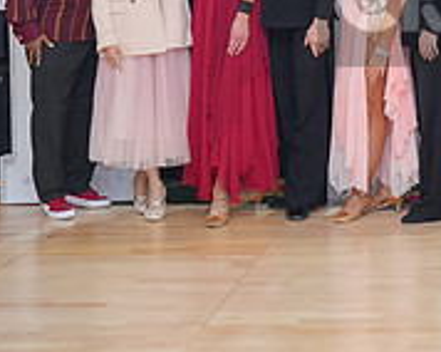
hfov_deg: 17.7
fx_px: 1317
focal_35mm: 101
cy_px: 1
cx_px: 587
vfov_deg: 15.0
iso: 1250
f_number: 4
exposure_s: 1/200
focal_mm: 33
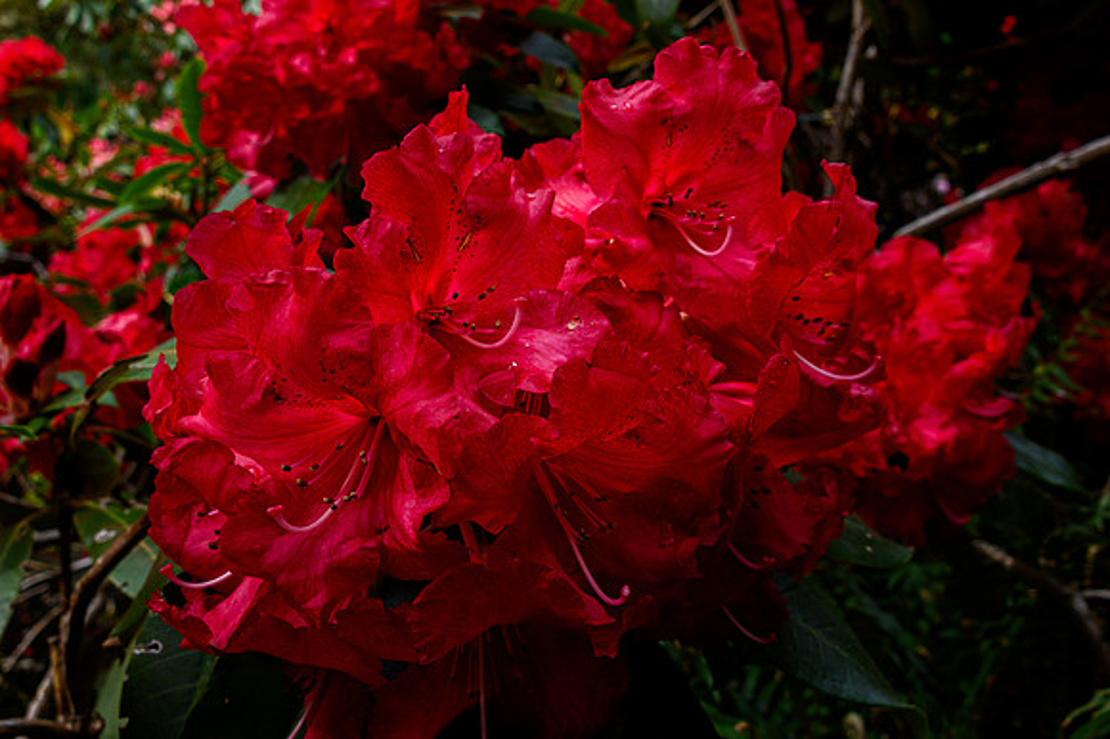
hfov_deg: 41.1
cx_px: 544
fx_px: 1479
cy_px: 272
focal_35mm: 48
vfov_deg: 27.9
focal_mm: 28
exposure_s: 1/125
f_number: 10
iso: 200
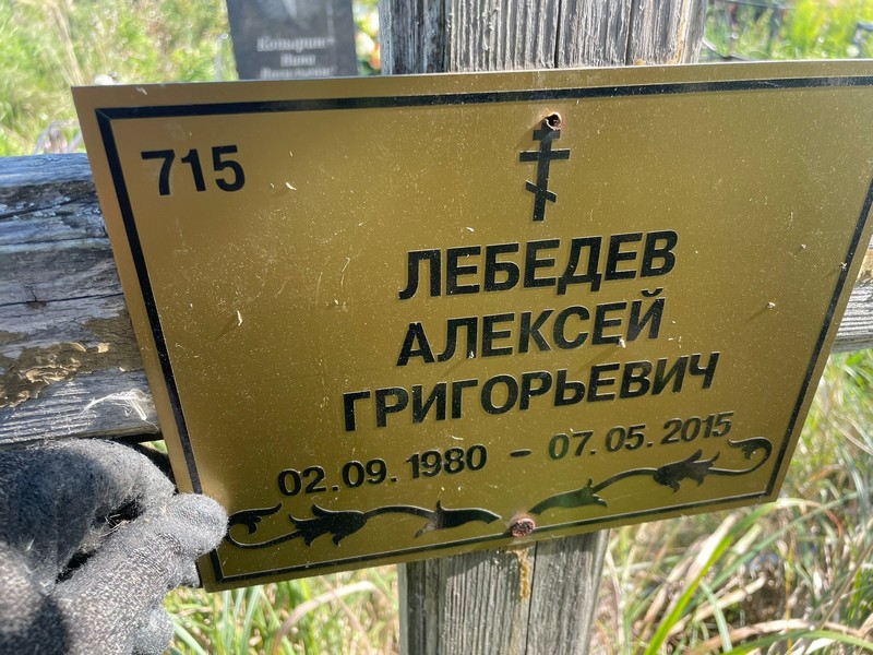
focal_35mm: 26
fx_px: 656
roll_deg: +1.9
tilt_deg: -30.4
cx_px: 436
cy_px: 328
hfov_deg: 67.3
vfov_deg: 53.1
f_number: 1.6
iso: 32
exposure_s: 1/296
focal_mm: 4.2
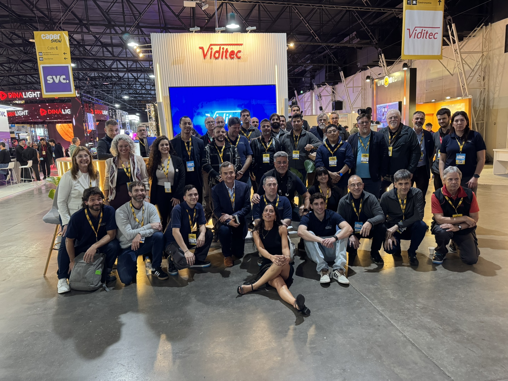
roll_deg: +3.3
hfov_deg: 71.6
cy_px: 190
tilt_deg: -9.7
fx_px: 352
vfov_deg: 56.8
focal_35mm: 24
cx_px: 254
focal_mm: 6.76
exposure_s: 1/50
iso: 500
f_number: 1.78
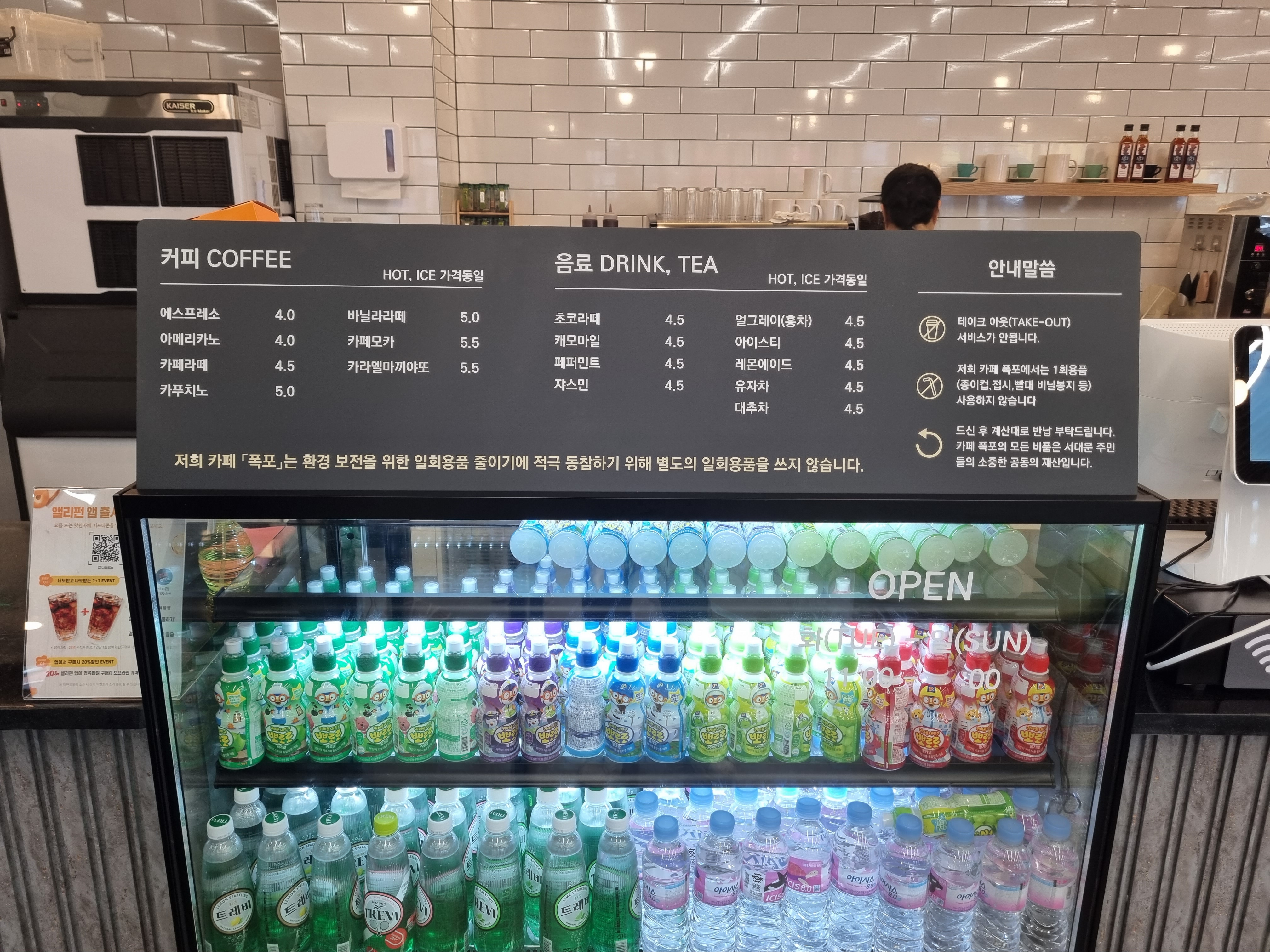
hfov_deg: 67.3
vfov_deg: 53.1
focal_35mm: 26
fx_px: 954
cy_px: 476
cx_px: 635
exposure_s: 1/120
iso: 80
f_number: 1.8
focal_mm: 5.4
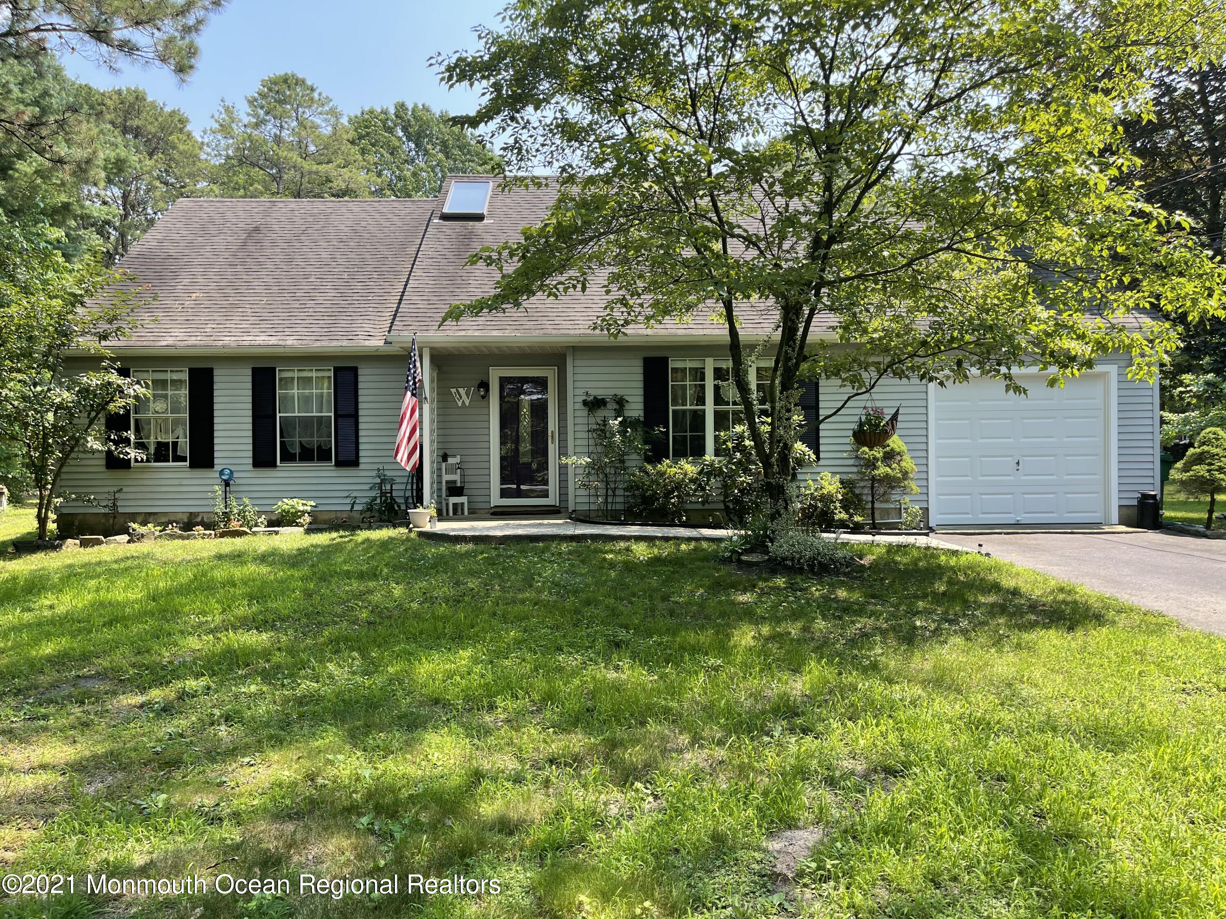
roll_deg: +0.6
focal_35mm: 26
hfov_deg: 67.3
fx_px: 921
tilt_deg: +0.8
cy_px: 460
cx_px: 613
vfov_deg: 53.1
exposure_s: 1/584
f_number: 1.6
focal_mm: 5.1
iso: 32
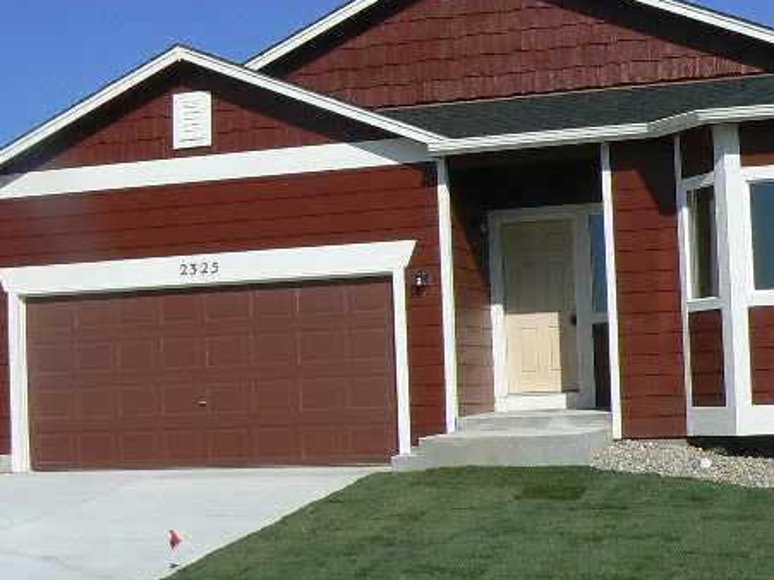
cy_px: 311
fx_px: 1587
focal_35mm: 71
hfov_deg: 27.3
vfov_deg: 20.7
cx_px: 494
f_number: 8
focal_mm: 6.1
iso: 80
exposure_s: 1/500
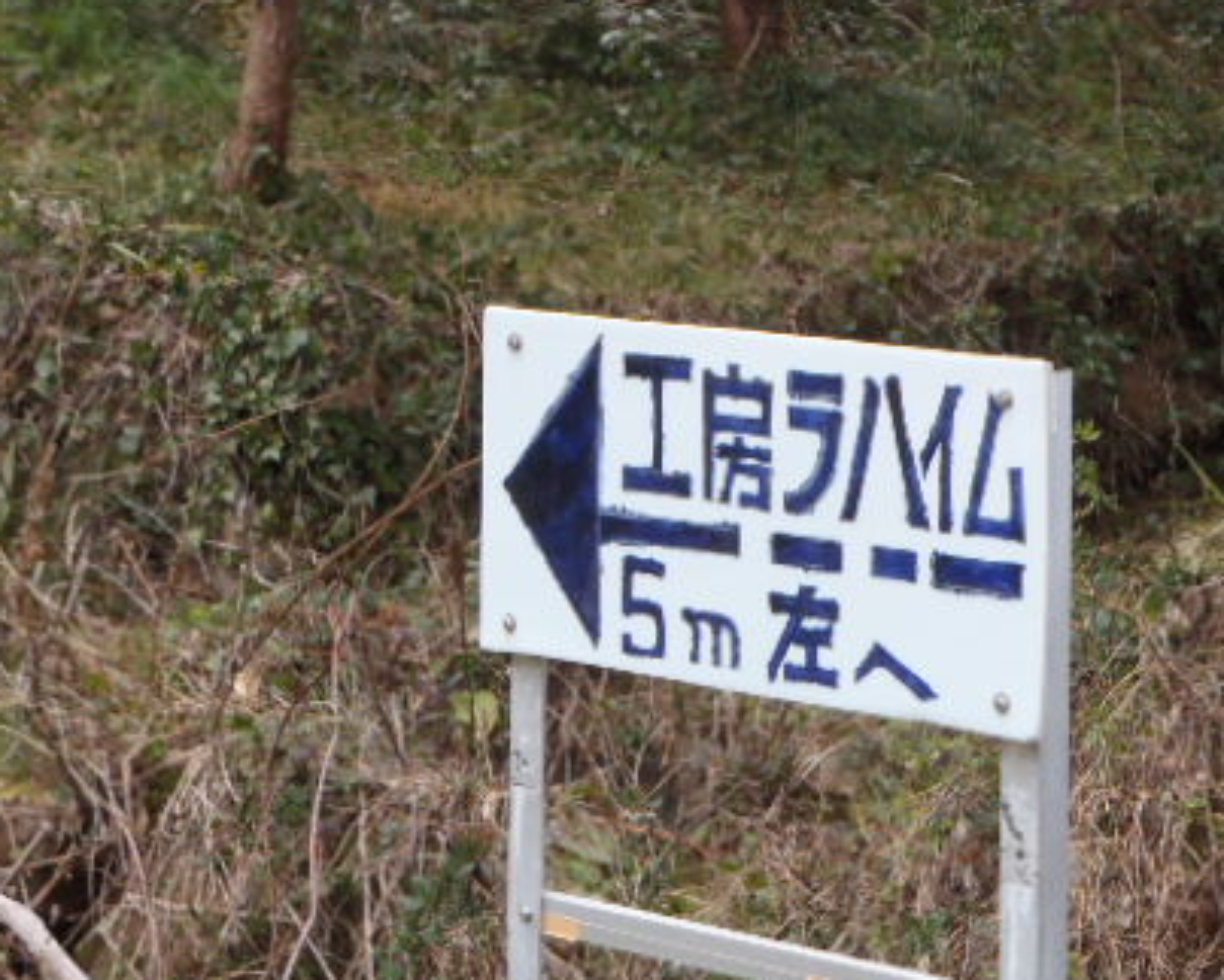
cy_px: 589
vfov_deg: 9.8
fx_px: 5728
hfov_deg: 12.2
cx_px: 759
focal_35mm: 158
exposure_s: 1/40
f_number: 5.1
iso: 200
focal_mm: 18.2
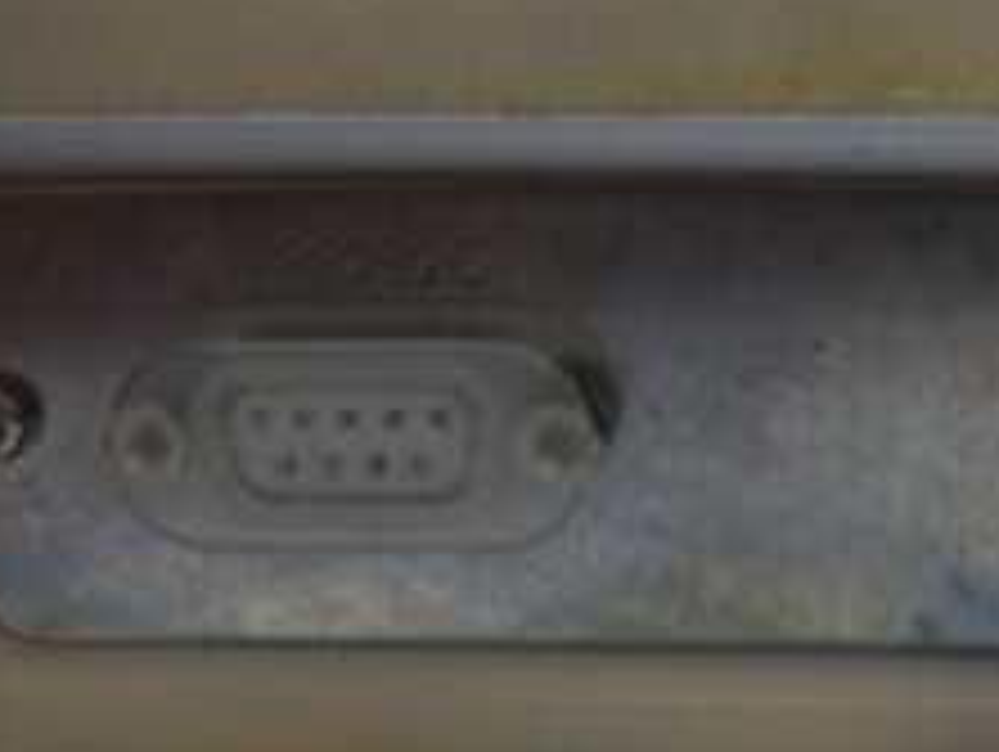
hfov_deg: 26.5
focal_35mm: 72
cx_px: 788
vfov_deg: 19.9
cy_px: 750
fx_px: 2080
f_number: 2.9
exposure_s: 1/8
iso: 160
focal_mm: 5.7
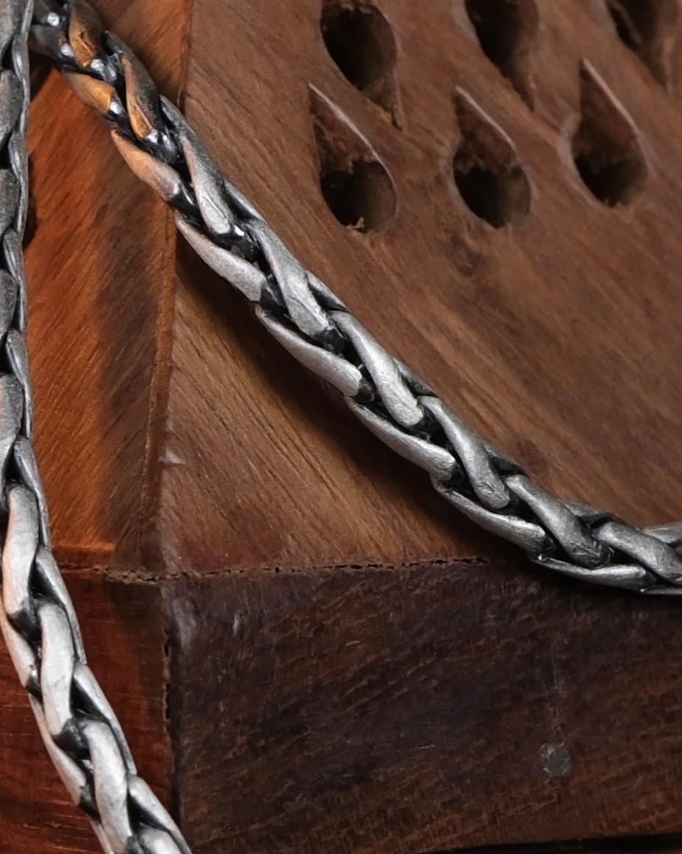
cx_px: 451
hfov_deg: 3.6
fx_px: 10931
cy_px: 229
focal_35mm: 433
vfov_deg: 4.5
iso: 400
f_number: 5
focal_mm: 56
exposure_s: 1/100
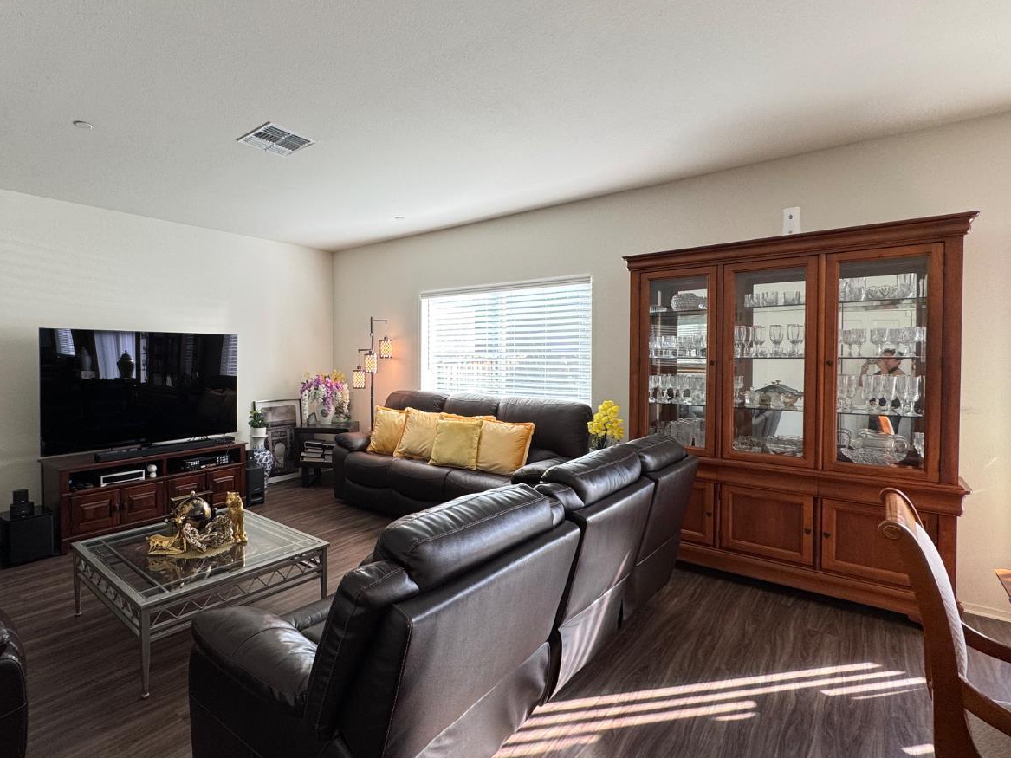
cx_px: 376
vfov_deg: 71.6
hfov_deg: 86.0
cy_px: 367
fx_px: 526
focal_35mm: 18
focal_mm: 2.22
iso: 125
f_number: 2.2
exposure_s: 1/120
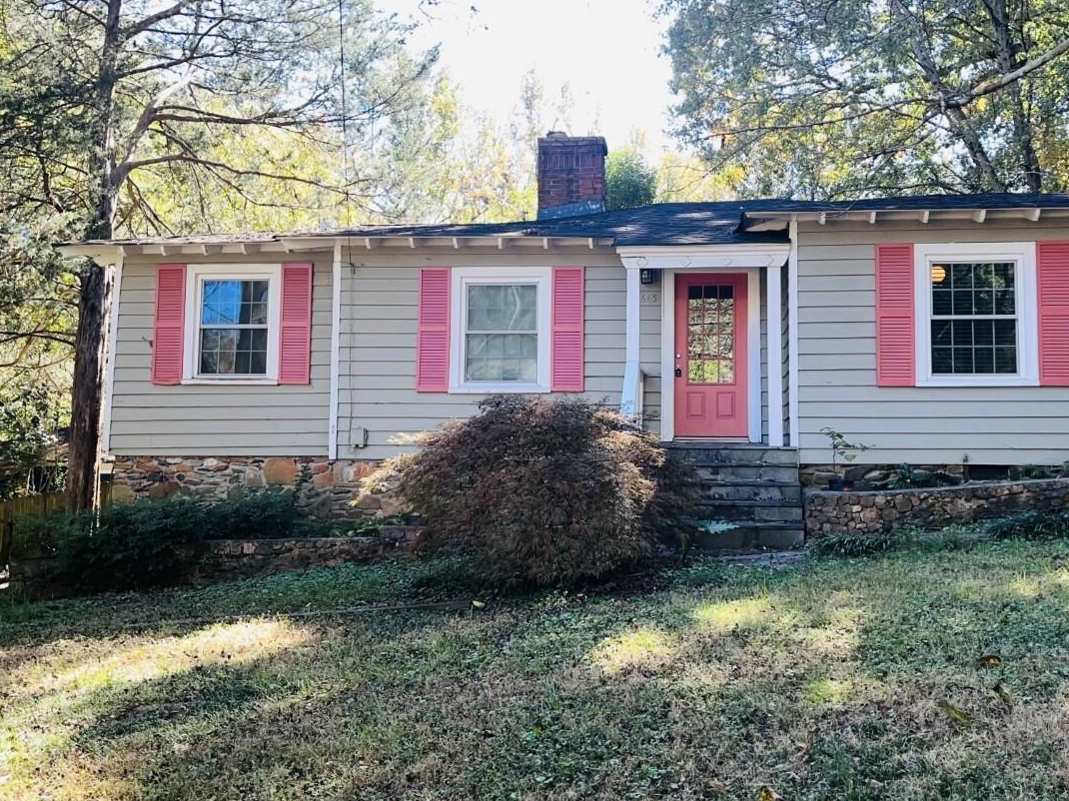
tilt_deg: +4.6
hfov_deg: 52.5
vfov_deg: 40.6
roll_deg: +0.3
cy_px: 353
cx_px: 587
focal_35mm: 35
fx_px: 1081
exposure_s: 1/437
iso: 50
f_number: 1.6
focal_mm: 5.1
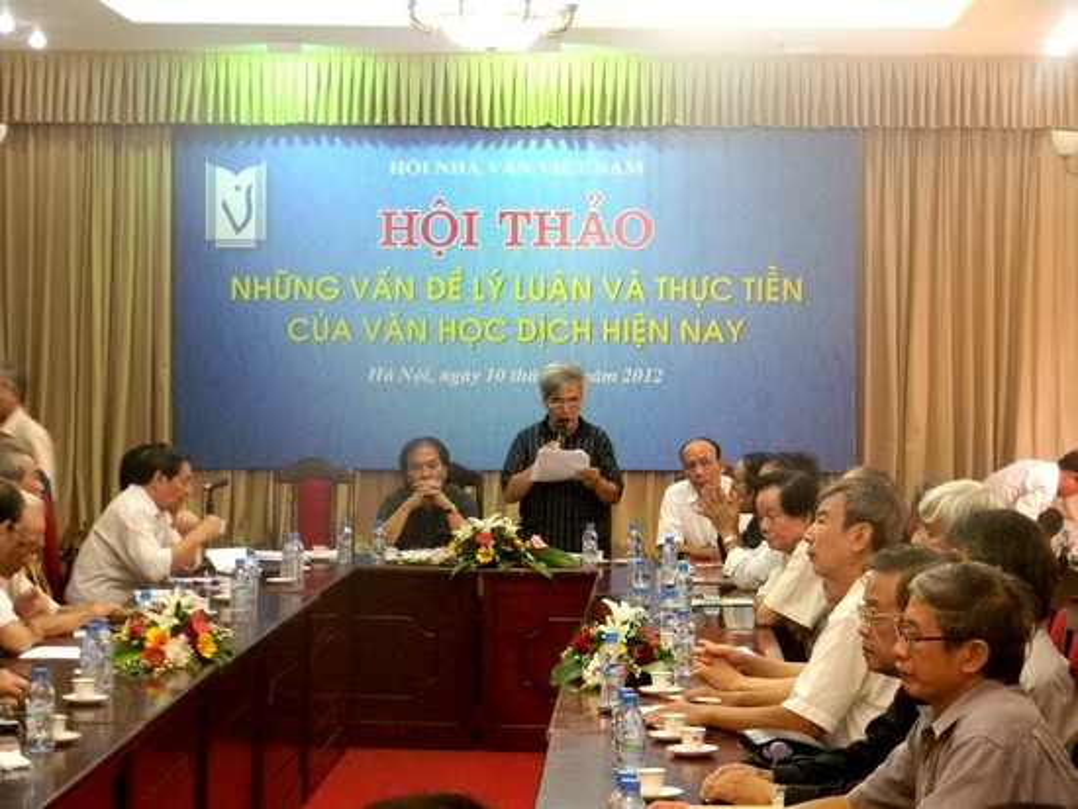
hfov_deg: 23.5
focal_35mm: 83
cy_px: 404
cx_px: 539
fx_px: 2586
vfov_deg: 17.8
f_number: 4.5
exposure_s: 1/27.3
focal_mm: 15.1
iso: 800
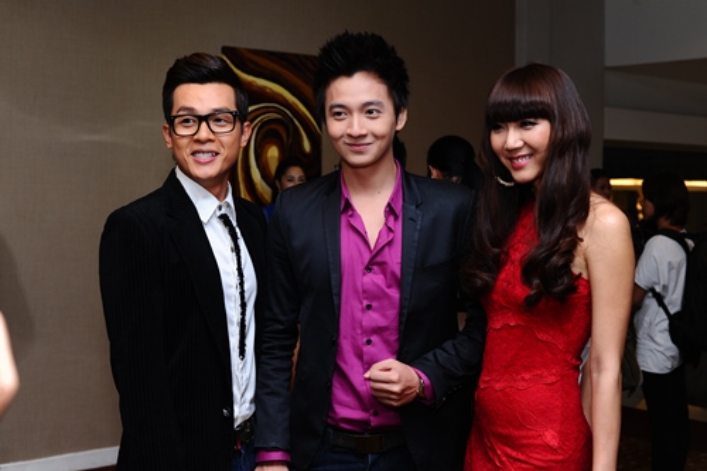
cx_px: 354
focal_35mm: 50
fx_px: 982
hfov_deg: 39.6
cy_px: 236
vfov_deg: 27.0
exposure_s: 1/200
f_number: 5
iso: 800
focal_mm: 50
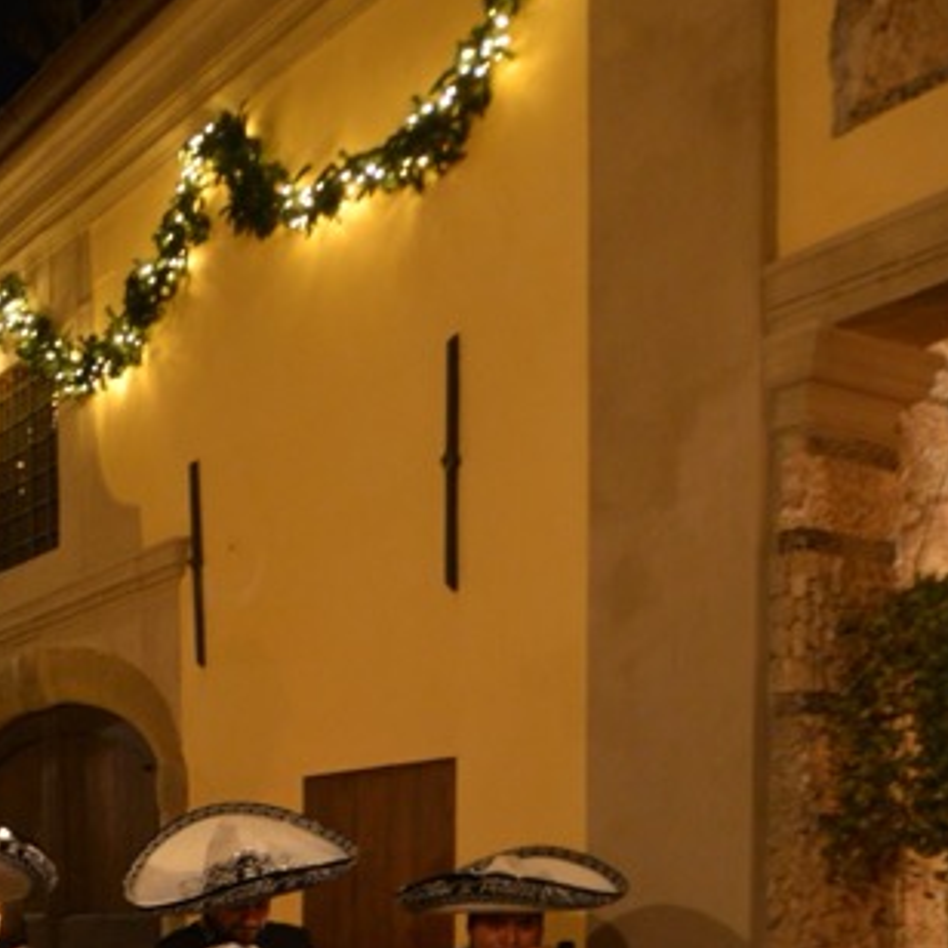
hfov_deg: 31.7
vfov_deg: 32.5
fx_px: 1456
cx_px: -108
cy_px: 997
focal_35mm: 47
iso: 1600
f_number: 2.8
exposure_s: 1/13
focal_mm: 17
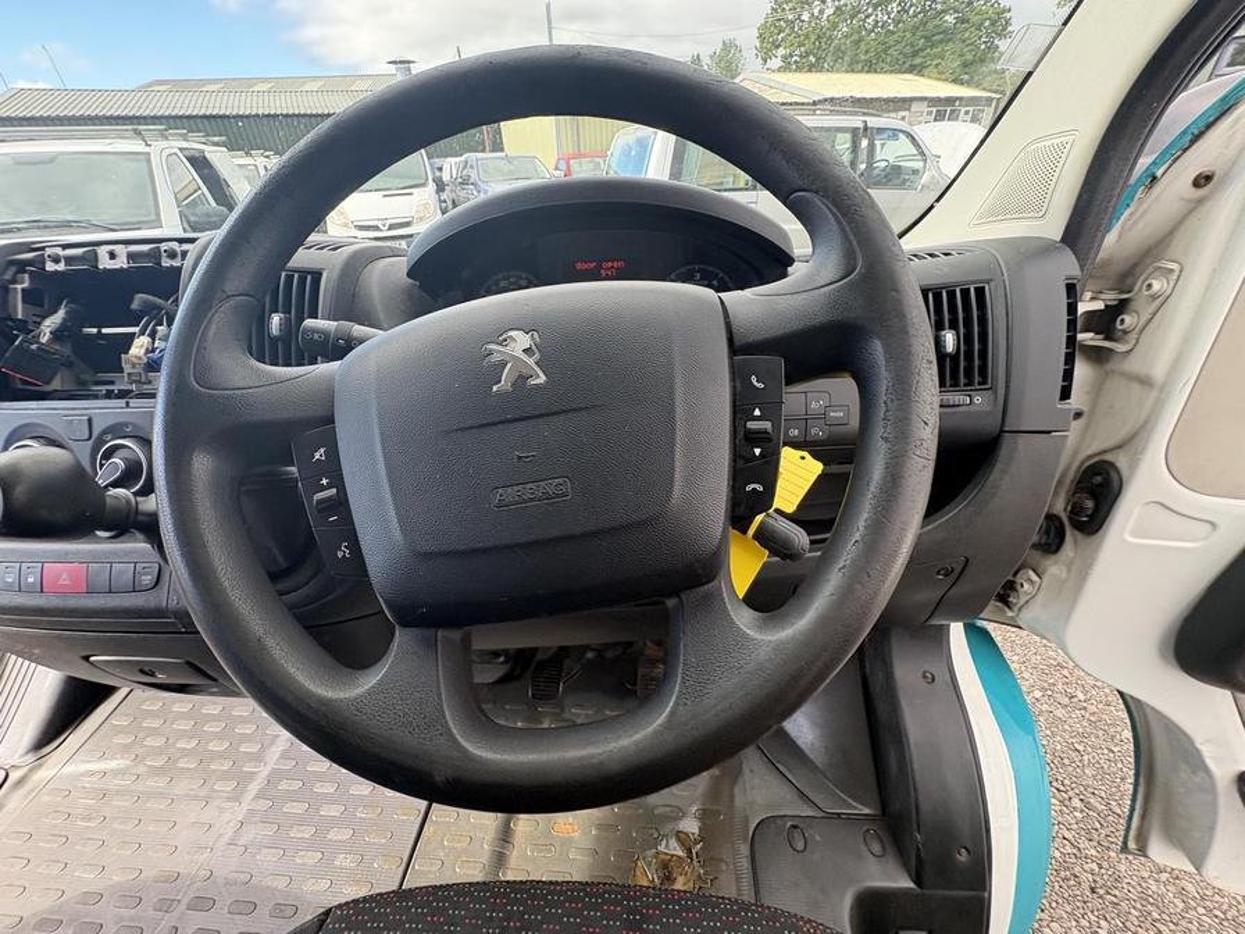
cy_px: 467
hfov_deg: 102.1
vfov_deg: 85.7
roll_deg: -3.9
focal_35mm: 14
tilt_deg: -29.7
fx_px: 504
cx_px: 622
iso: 100
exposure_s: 1/140
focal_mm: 2.22
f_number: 2.2
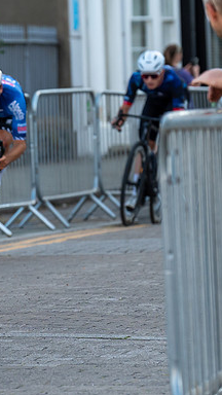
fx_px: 4374
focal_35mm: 418
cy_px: 193
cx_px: -105
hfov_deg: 2.9
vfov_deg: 5.2
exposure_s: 1/800
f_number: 3.2
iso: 500
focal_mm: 133
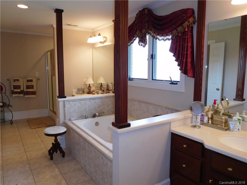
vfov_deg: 54.9
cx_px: 124
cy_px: 92
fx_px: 178
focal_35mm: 25
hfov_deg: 69.4
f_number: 3.4
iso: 180
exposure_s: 1/30
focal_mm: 4.5
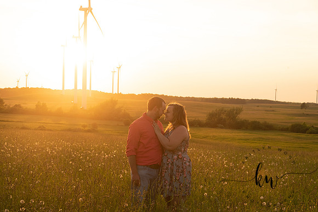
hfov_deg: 30.5
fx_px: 583
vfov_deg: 20.6
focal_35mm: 66
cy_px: 106
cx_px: 159
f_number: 11
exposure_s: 1/320
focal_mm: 66
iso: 800
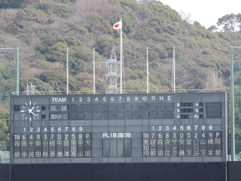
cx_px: 120
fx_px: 1392
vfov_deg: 7.4
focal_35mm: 200
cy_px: 90
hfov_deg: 9.9
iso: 80
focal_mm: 35.6
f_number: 4.6
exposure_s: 1/125
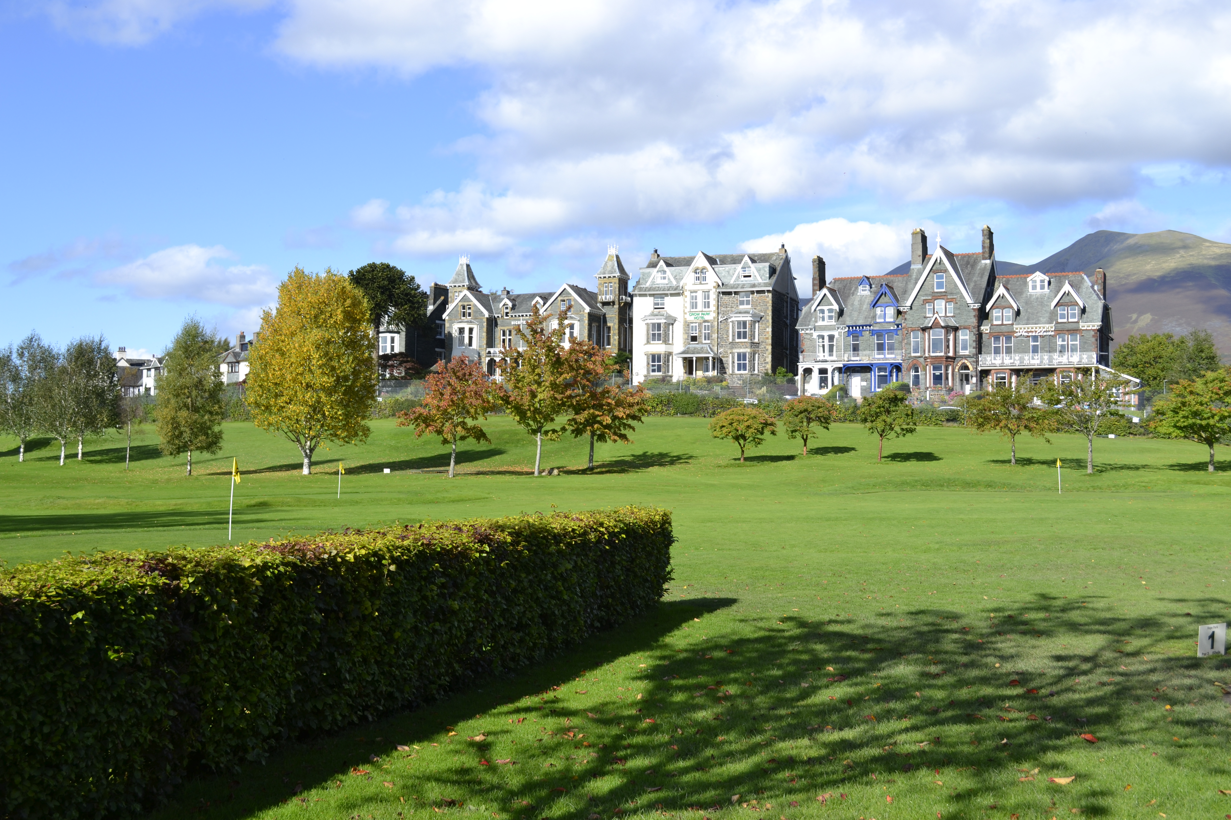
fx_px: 1333
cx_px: 616
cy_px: 410
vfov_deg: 34.2
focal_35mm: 39
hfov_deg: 49.6
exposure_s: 1/200
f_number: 7.1
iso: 100
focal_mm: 26
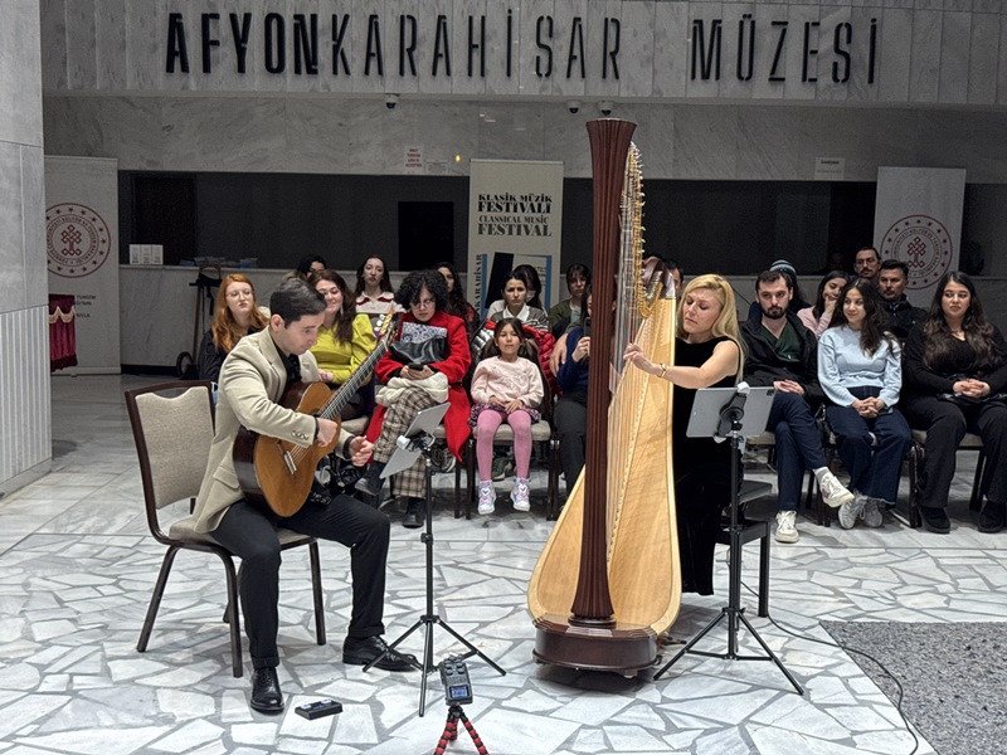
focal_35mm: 48
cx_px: 504
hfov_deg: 39.7
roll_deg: -0.1
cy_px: 378
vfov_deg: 30.3
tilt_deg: -6.4
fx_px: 1396
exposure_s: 1/50
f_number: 1.78
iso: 250
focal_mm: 6.76
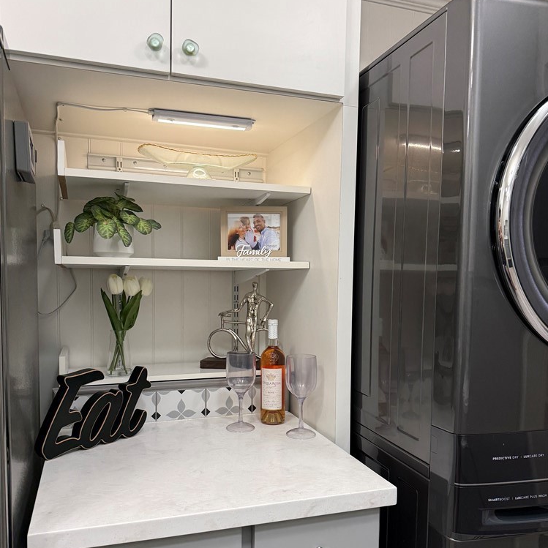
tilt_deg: -3.0
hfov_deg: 55.6
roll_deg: -1.6
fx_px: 519
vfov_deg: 55.4
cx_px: 269
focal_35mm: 29
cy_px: 318
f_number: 1.78
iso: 160
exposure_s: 1/120
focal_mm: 6.76
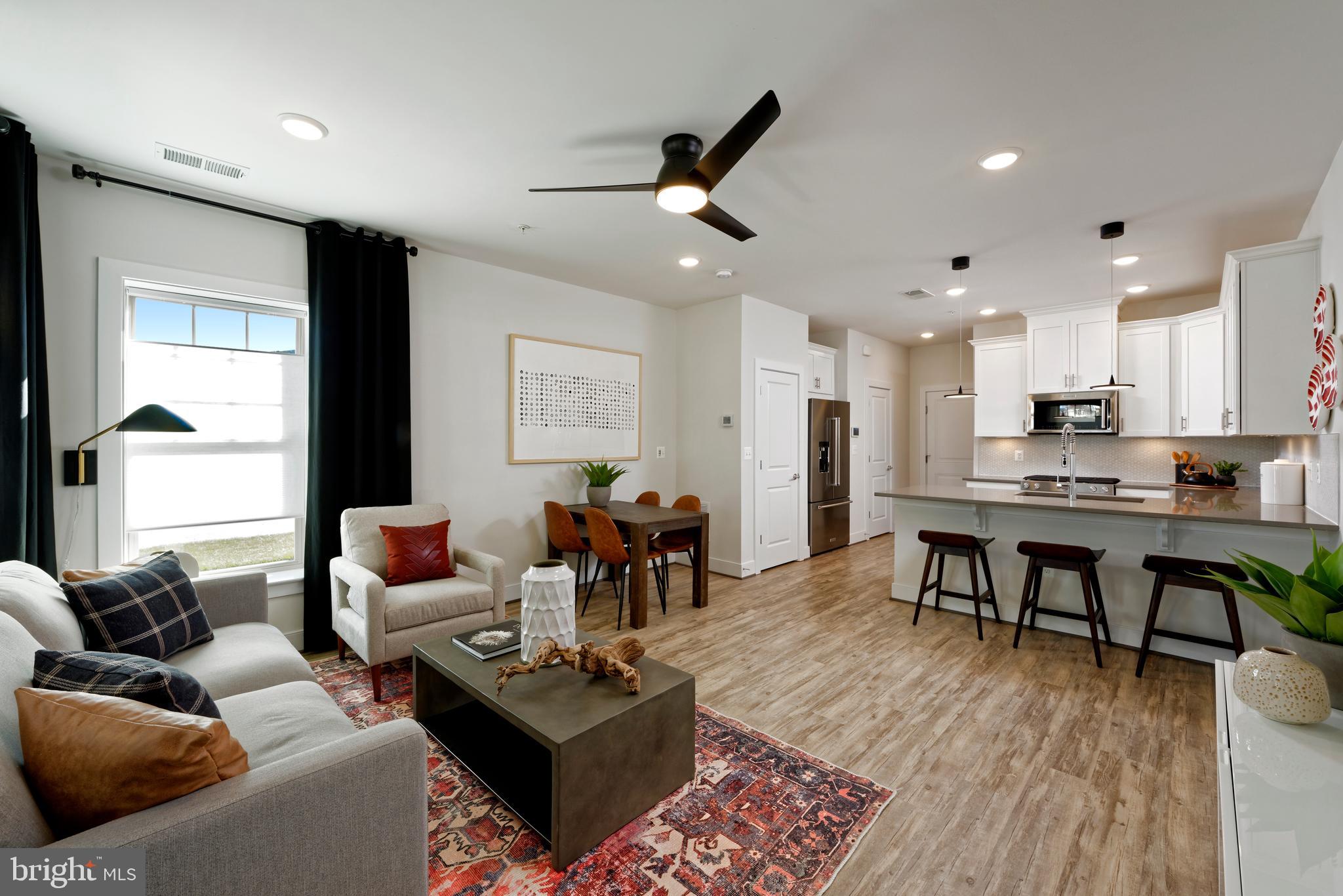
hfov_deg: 104.2
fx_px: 522
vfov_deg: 81.2
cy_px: 448
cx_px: 672
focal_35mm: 14
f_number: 10
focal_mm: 14
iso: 320
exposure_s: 1/15
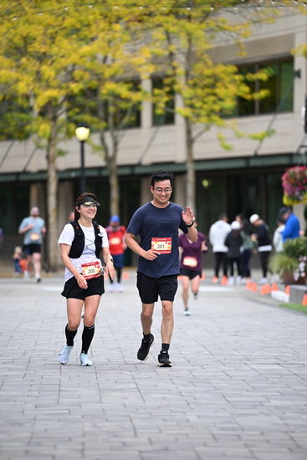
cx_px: 154
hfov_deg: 6.9
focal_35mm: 200
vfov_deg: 10.3
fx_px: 2557
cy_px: 230
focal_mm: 200
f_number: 2.8
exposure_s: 1/2000
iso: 640
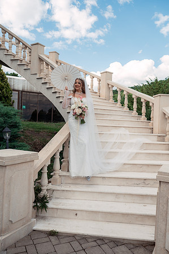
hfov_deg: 46.3
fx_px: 198
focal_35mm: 28
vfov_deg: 65.5
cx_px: 84
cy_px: 127
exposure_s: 1/500
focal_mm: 28
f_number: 4.5
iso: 160
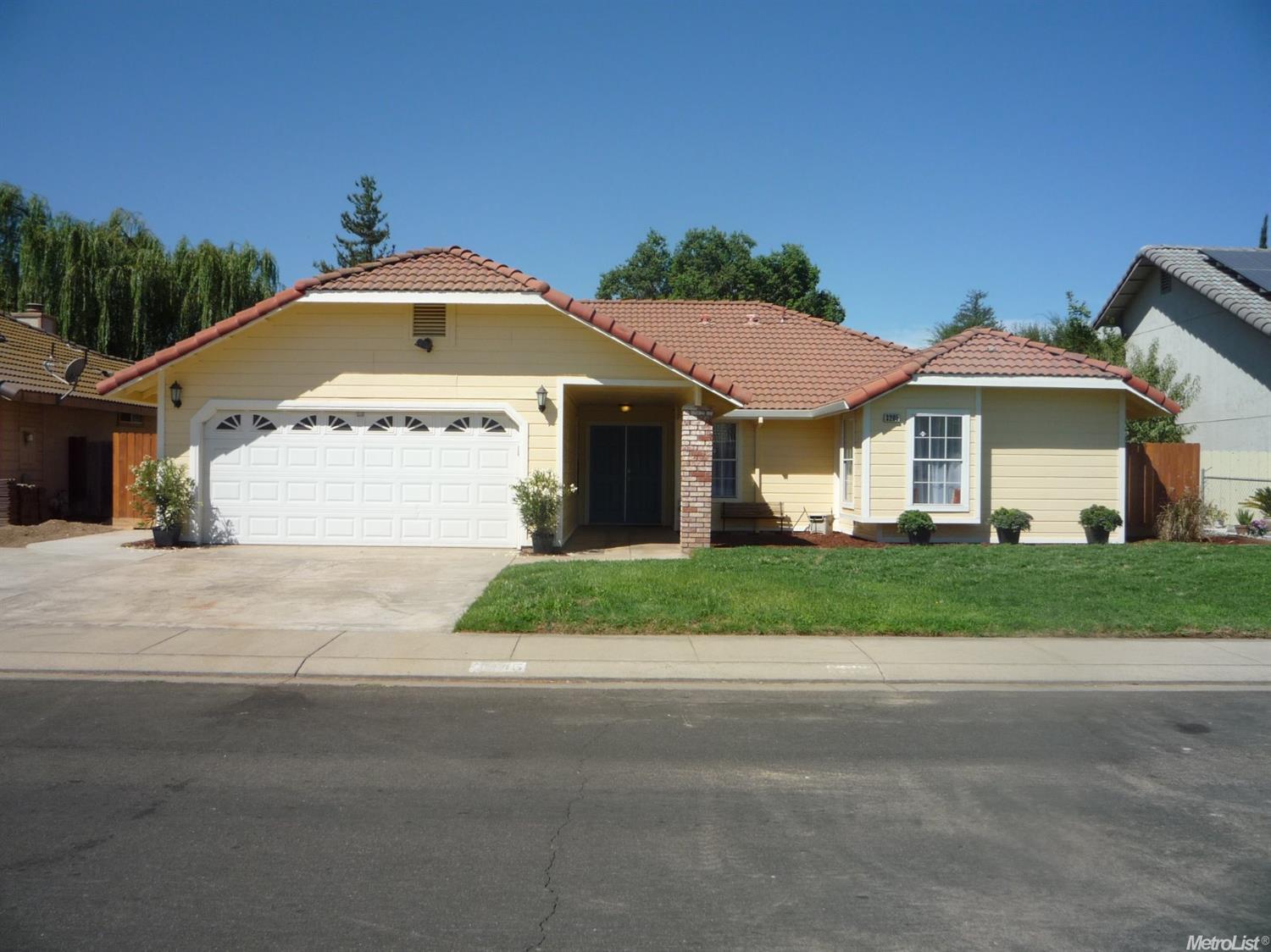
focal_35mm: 30
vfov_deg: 46.8
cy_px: 476
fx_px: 1101
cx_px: 636
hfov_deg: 60.0
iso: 100
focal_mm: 5.2
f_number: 5.6
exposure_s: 1/500
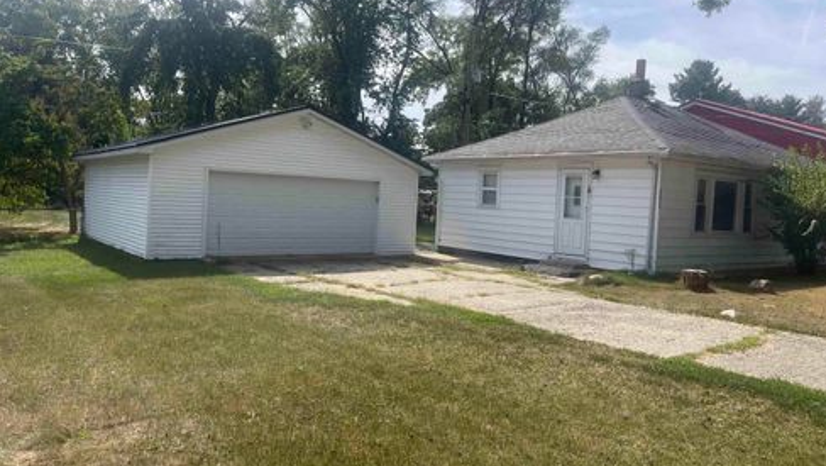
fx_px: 635
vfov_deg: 40.2
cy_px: 214
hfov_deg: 66.0
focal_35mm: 29
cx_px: 421
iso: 50
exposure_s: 1/2755
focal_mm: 5.1
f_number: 1.6
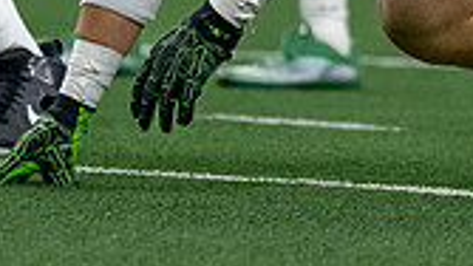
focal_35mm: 1159
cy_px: -211
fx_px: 14539
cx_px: 259
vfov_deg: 1.0
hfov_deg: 1.9
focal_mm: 175
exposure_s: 1/1600
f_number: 2.8
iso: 1600
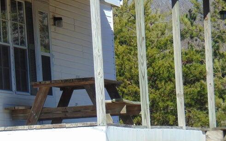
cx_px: 130
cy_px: 66
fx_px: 1860
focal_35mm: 302
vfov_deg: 4.4
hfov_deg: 7.0
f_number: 4
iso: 80
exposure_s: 1/640
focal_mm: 29.5
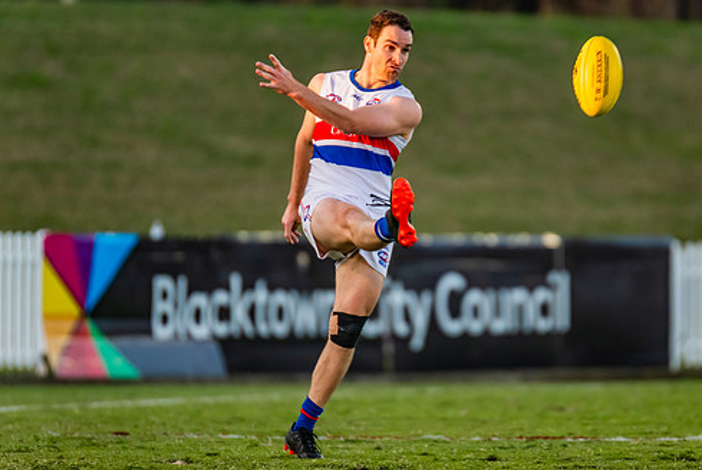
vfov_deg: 2.5
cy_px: 220
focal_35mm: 550
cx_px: 387
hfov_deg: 3.7
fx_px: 10734
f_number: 4
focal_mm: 420
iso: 1250
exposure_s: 1/1600
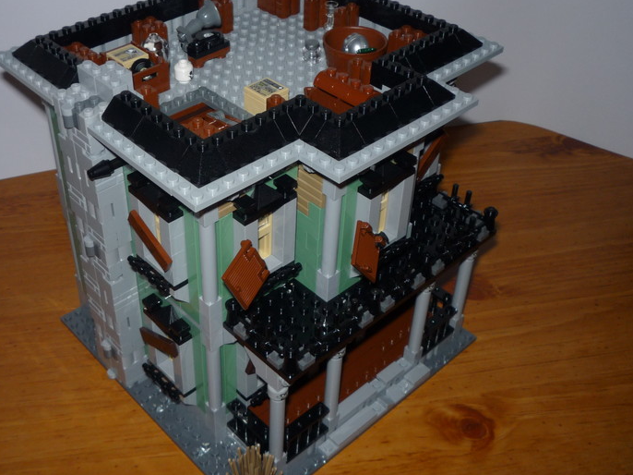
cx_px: 243
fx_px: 768
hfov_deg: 44.5
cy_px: 197
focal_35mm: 42
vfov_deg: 34.2
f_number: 4
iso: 100
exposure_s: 1/30
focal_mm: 5.2
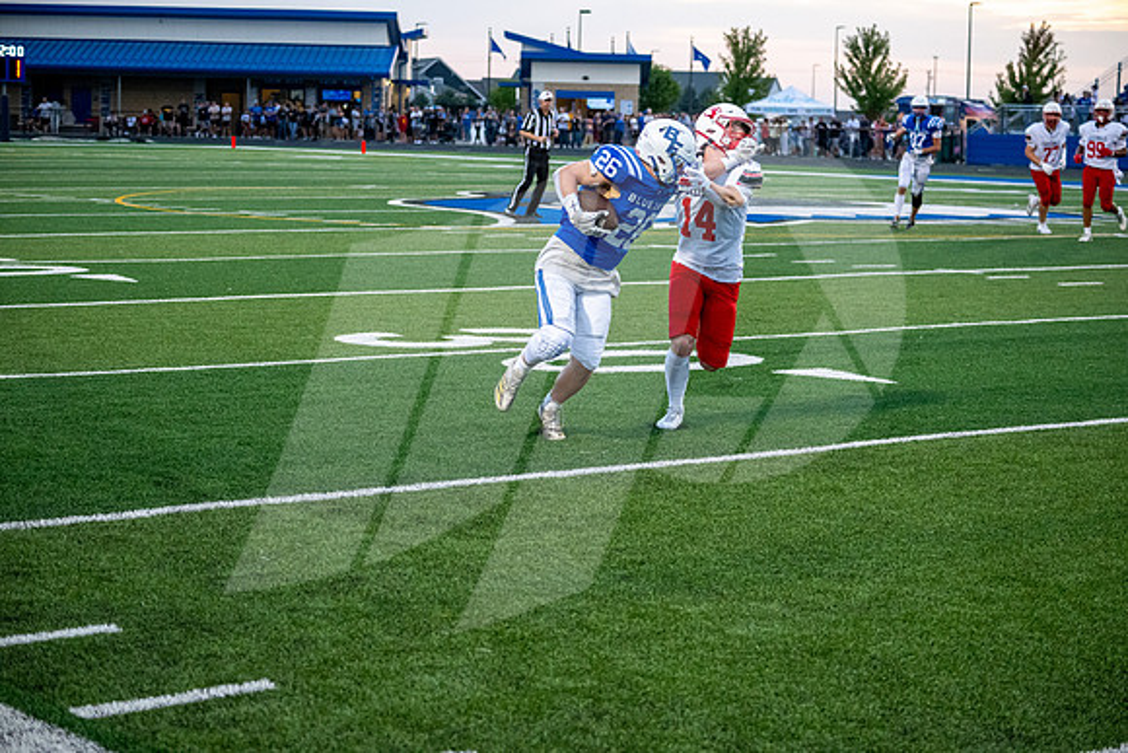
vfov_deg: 17.1
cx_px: 564
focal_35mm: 80
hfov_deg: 25.4
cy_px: 376
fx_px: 2507
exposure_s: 1/1250
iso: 5000
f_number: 4.5
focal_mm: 80
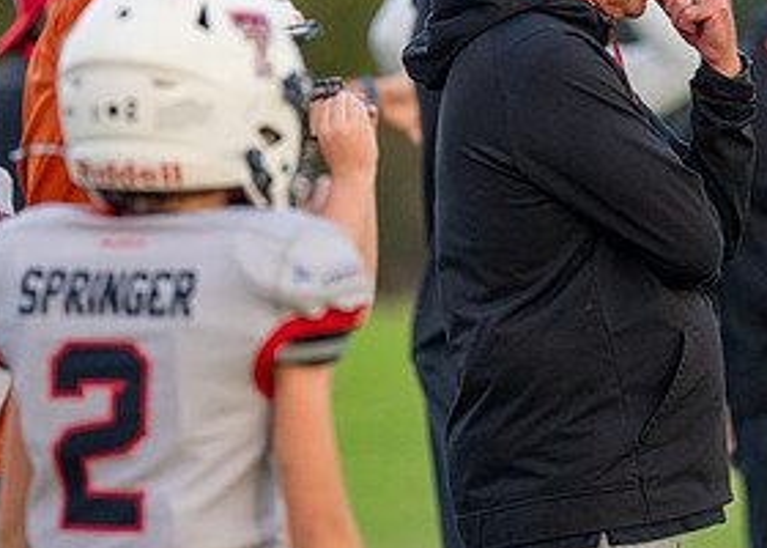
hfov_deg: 3.5
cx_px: 628
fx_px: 12525
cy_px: 125
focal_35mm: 575
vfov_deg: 2.5
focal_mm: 200
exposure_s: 1/1250
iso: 1000
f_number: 2.8
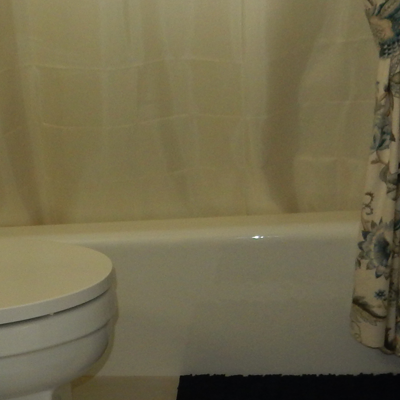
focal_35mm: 78
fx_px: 1020
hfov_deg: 20.6
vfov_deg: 21.0
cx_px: -97
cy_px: 454
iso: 200
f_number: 3.7
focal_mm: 4.5
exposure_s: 1/30
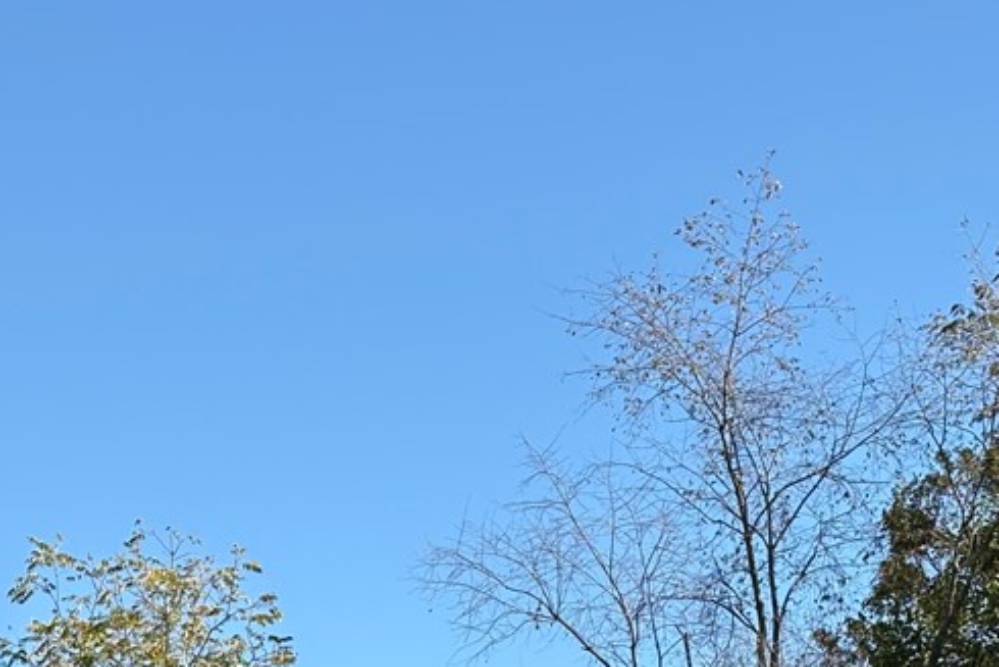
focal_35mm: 113
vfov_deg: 11.9
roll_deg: +1.0
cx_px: 742
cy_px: 745
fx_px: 3136
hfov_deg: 18.0
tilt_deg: +12.6
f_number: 1.6
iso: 40
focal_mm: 5.96
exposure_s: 1/1553
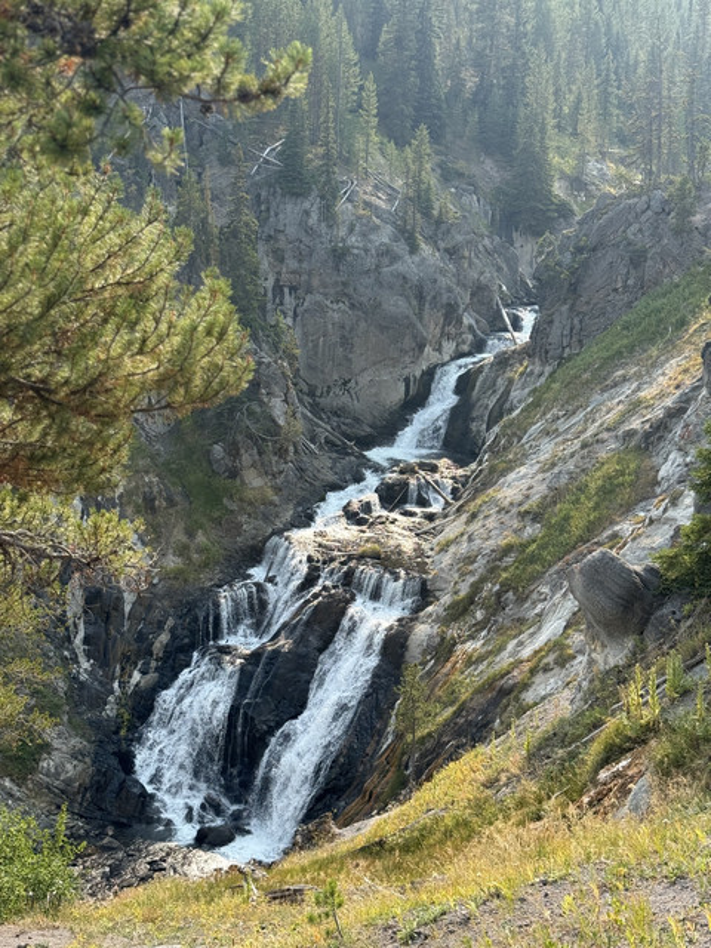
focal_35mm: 48
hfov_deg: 30.3
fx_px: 1315
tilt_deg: -12.1
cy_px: 474
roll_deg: -2.5
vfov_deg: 39.7
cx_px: 356
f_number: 1.78
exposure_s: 1/1931
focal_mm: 6.76
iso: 80
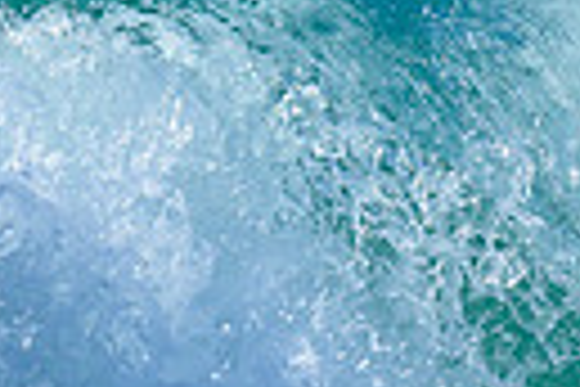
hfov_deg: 0.4
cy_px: -118
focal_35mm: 4941
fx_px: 79599
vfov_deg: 0.3
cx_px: 759
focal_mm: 800
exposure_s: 1/2000
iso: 360
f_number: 6.3
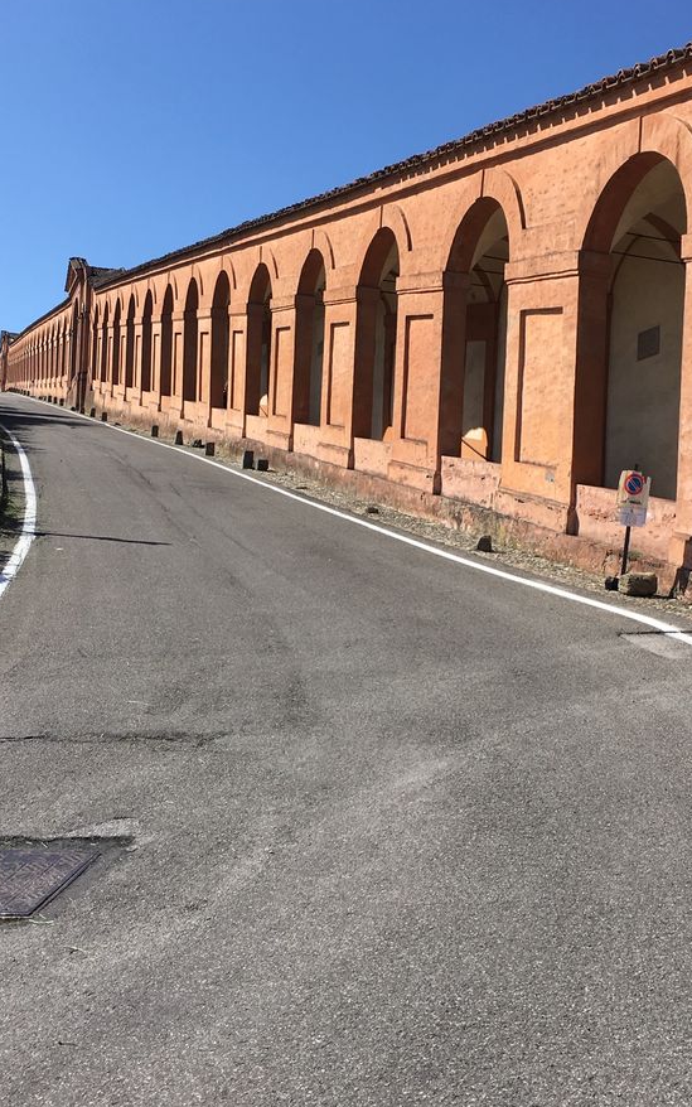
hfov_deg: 30.5
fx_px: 1267
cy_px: 550
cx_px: 403
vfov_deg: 47.2
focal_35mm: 42
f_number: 2.2
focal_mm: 4.15
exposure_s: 1/1832
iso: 25
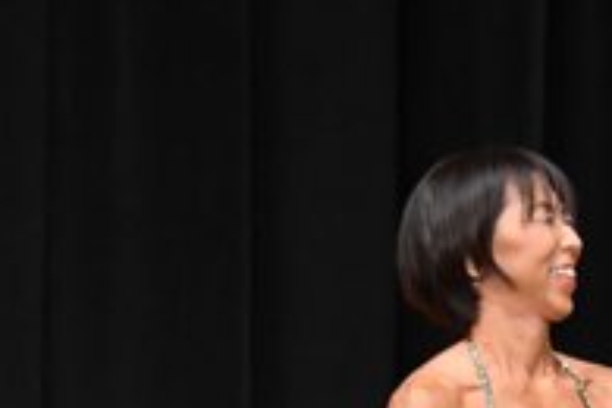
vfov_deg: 1.6
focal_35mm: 863
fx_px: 14670
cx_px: 654
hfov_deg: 2.4
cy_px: 772
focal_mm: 145
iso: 4000
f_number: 5.6
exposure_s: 1/400
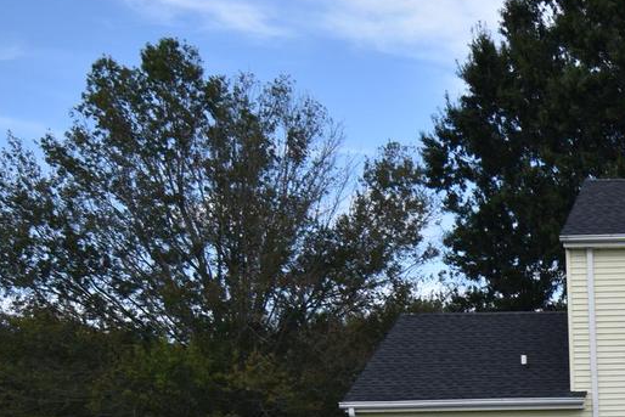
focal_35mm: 84
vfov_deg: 15.5
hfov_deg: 21.5
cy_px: 546
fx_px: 1459
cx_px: 851
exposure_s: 1/250
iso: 125
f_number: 8
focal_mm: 20
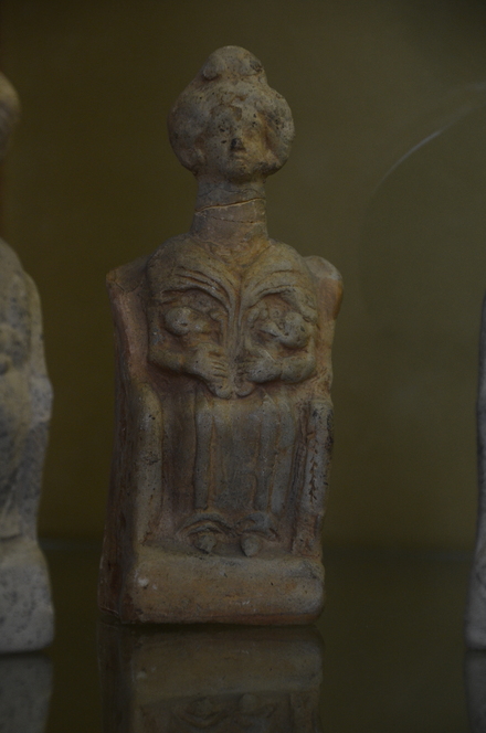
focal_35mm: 165
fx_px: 3355
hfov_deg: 8.3
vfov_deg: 12.5
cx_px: 243
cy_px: 366
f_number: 5.6
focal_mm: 110
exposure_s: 1/250
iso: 1000
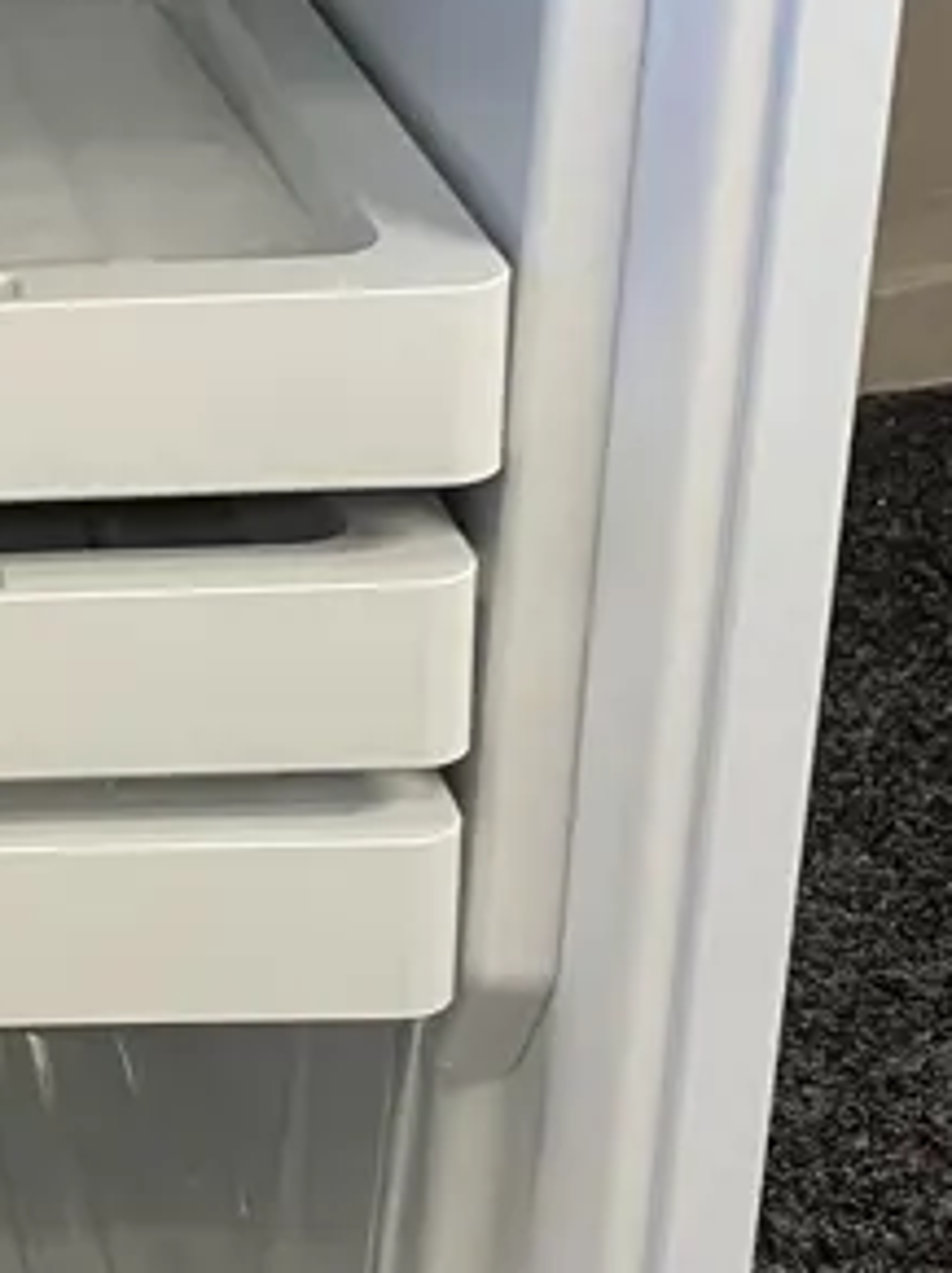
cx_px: -566
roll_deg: +2.2
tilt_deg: -22.0
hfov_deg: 13.8
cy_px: 571
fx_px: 3636
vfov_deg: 19.8
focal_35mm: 99
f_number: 1.8
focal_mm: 3.99
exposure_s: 1/50
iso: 80
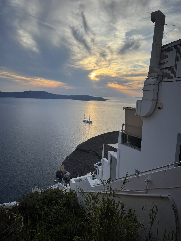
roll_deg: -2.2
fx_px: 174
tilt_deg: -7.4
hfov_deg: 54.9
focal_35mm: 25
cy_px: 118
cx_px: 89
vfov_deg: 69.4
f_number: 1.78
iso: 80
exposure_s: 1/2174
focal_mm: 6.76
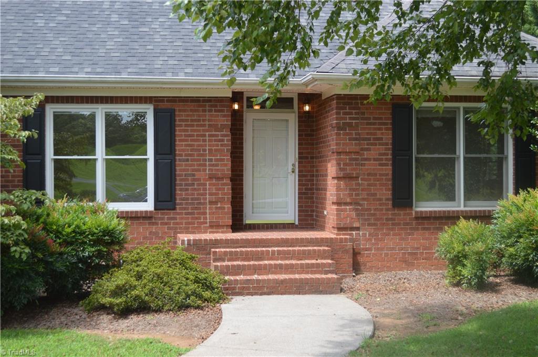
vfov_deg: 25.7
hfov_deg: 37.9
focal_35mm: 52
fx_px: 784
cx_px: 269
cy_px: 178
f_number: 5.6
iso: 100
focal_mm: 35
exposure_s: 1/125
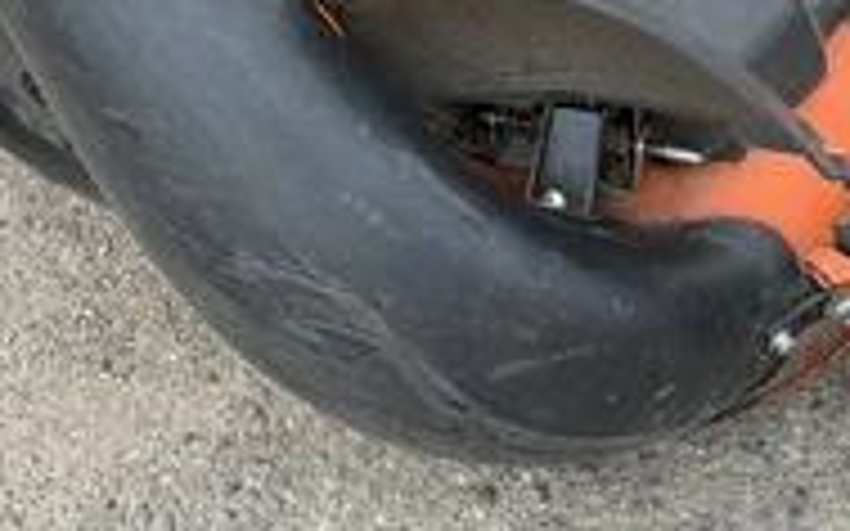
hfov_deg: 31.1
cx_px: 243
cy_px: -81
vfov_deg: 19.0
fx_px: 1505
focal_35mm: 65
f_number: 1.8
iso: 20
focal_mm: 3
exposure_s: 1/128
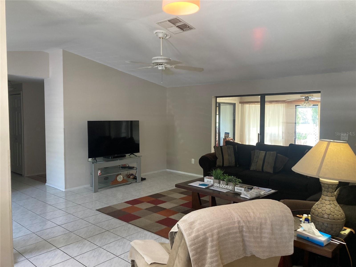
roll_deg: +0.0
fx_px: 288
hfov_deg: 63.4
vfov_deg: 49.7
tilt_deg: -3.5
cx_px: 178
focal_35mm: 28
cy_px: 134
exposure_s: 1/60
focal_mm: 3.99
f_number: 1.8
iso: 125
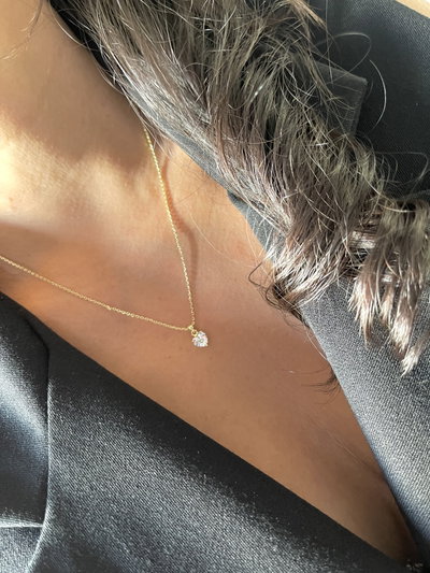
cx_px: 215
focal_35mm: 25
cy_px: 286
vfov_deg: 69.4
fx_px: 414
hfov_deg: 54.9
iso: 500
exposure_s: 1/41
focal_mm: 5.1
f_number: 1.6
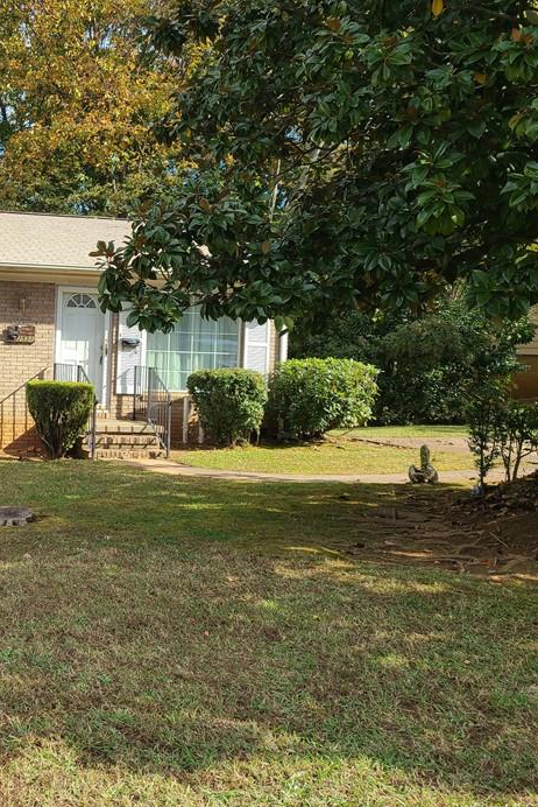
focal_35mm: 40
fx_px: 896
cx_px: -14
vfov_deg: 48.4
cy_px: 373
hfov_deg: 30.7
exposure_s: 1/1078
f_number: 1.8
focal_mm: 5.4
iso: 40
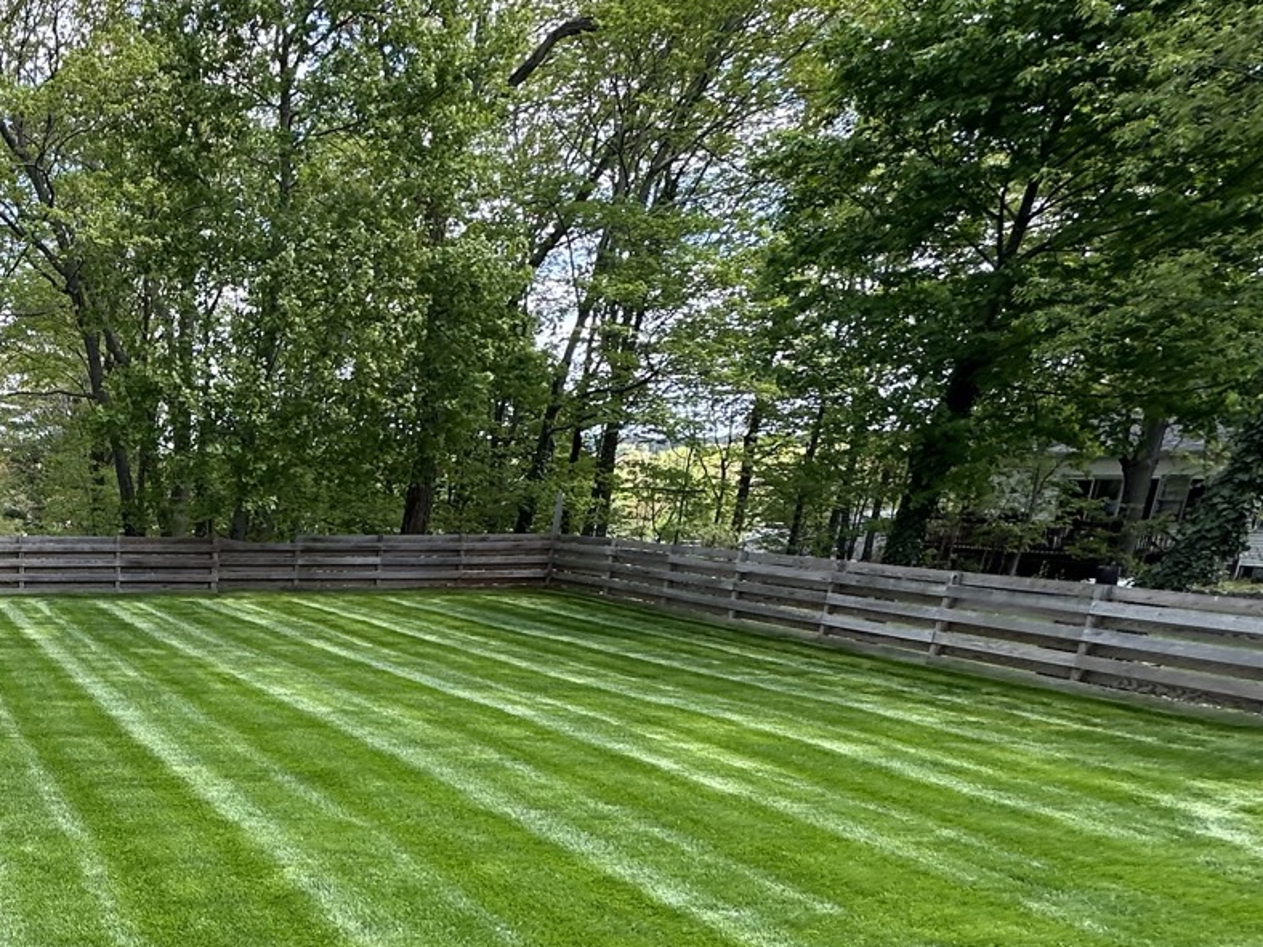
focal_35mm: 32
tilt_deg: -15.9
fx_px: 1168
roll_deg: +1.1
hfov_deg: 46.9
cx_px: -13
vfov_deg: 41.5
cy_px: 806
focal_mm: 2.22
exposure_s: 1/258
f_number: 2.2
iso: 40
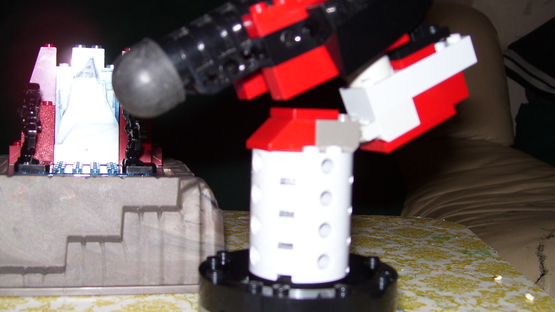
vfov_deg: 26.0
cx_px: 263
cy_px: 151
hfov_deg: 44.6
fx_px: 677
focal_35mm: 46
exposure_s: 1/60
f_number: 2.7
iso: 80
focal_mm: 6
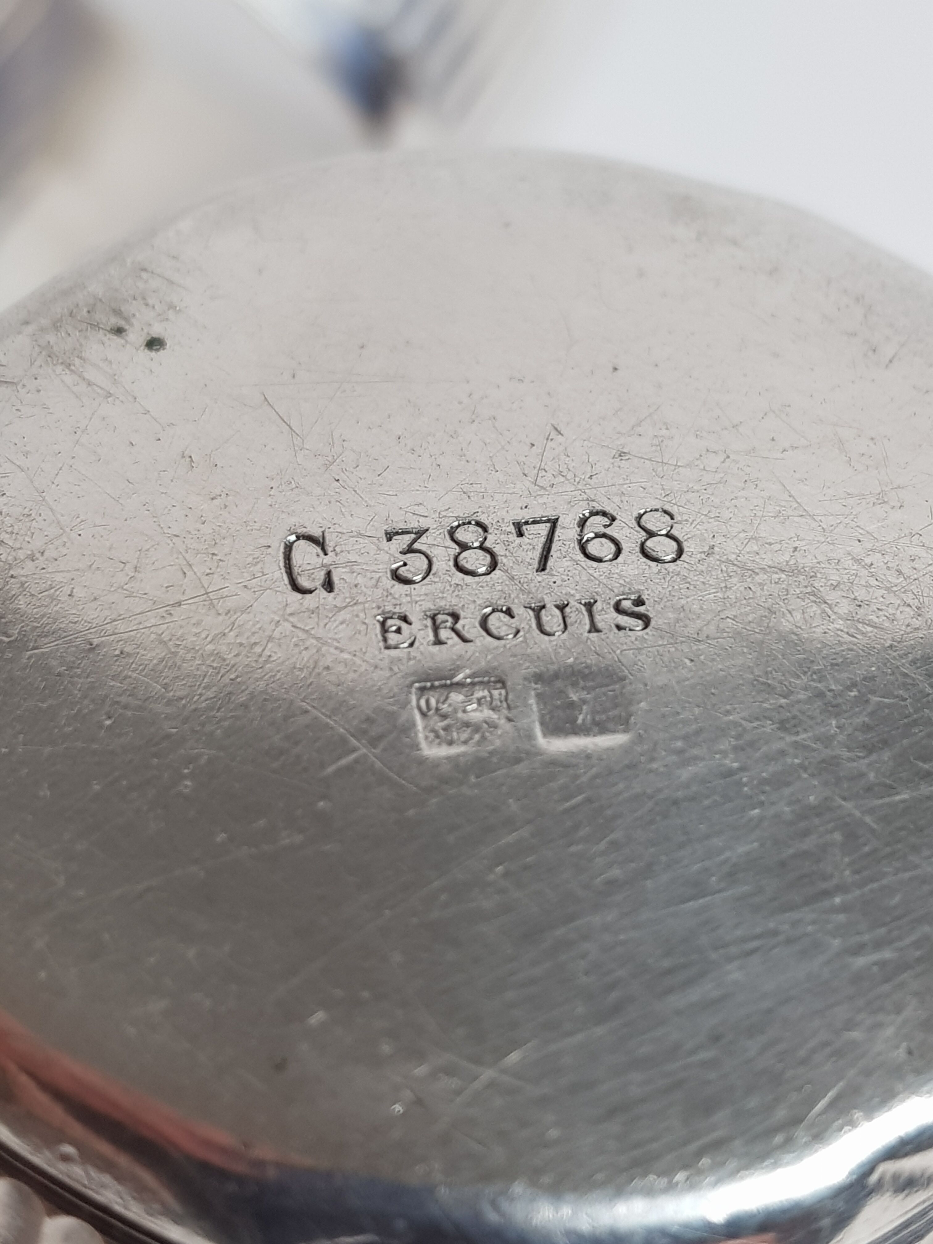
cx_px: 466
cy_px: 622
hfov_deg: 53.1
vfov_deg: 67.3
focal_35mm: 26
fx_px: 934
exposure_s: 1/50
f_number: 1.7
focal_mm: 4.2
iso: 50
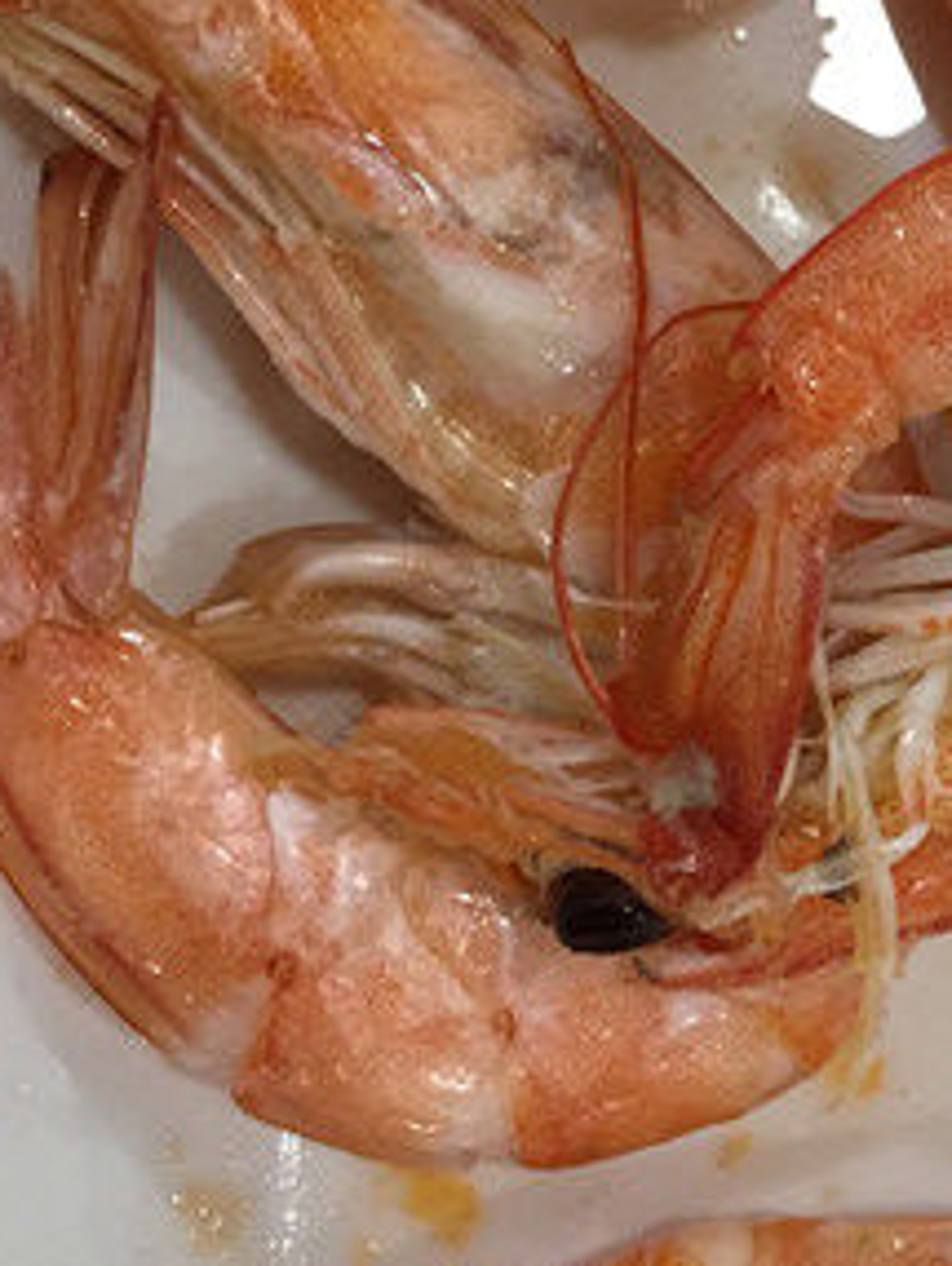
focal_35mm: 81
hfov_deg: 17.3
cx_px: 1196
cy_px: 376
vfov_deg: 23.9
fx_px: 2966
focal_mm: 4.15
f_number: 2.2
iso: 40
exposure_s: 1/30
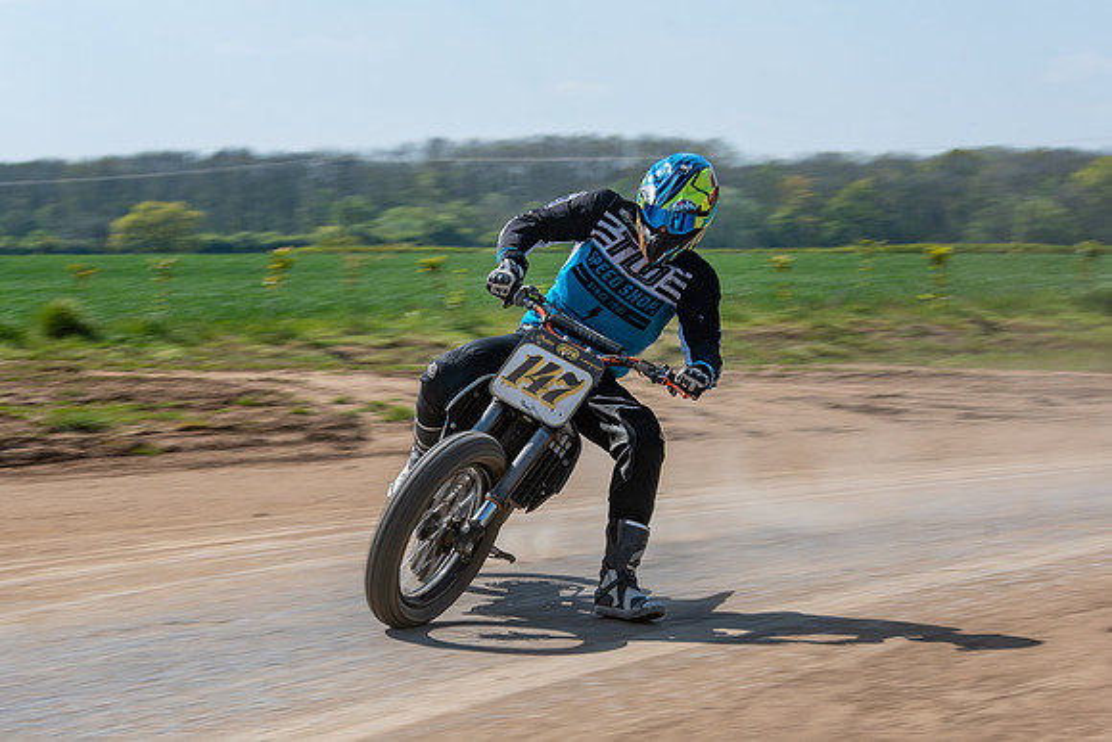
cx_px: 493
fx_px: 4127
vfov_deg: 10.3
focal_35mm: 134
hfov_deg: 15.3
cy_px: 445
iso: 100
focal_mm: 86
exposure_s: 1/160
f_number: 8
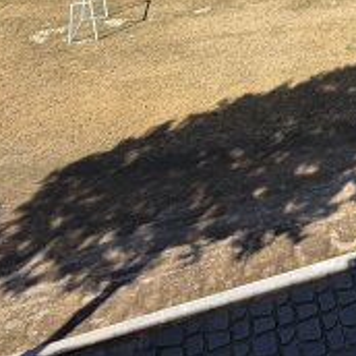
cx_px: 412
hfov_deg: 31.6
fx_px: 535
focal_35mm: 46
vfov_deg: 31.7
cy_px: -54
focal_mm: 2.22
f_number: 2.2
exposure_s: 1/770
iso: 32
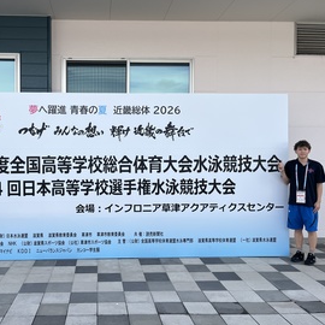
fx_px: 361
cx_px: 113
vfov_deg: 48.5
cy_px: 164
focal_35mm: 34
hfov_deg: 47.8
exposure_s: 1/1776
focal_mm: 5.1
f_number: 1.6
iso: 50
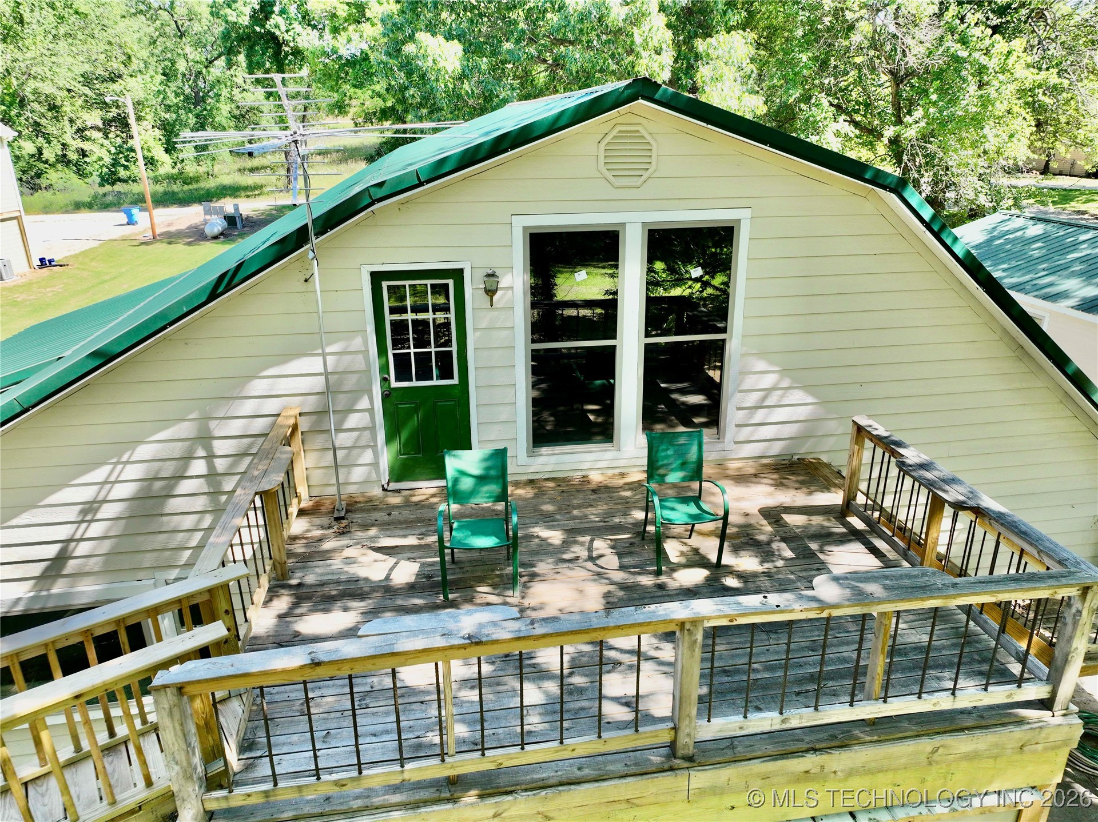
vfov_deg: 56.8
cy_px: 411
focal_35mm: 24
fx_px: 761
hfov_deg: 71.6
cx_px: 549
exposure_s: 1/640
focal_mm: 12.29
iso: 230
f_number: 2.8
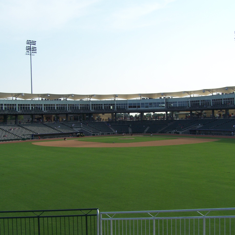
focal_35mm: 45
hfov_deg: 37.6
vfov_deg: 37.6
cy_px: 117
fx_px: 346
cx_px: 116
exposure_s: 1/500
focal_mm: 6.3
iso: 80
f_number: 4
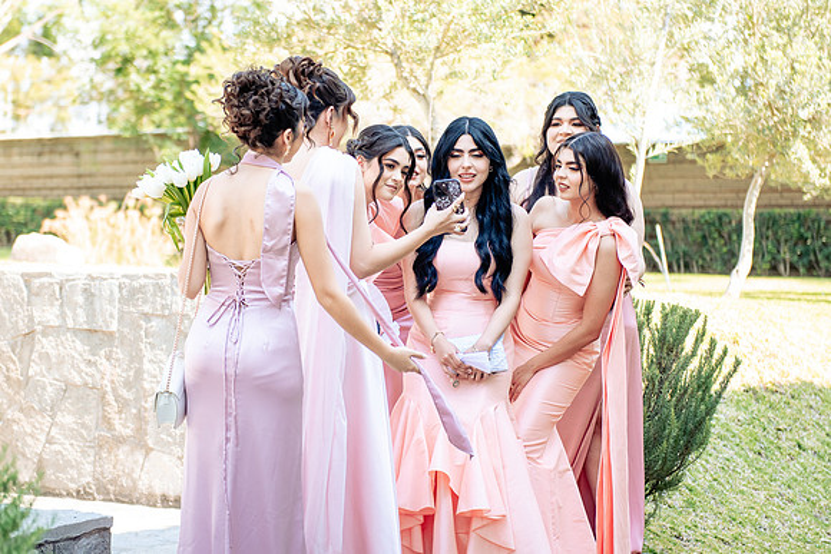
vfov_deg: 15.9
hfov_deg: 23.6
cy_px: 234
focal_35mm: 86
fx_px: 1987
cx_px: 375
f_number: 3.5
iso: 500
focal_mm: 70
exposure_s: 1/1000
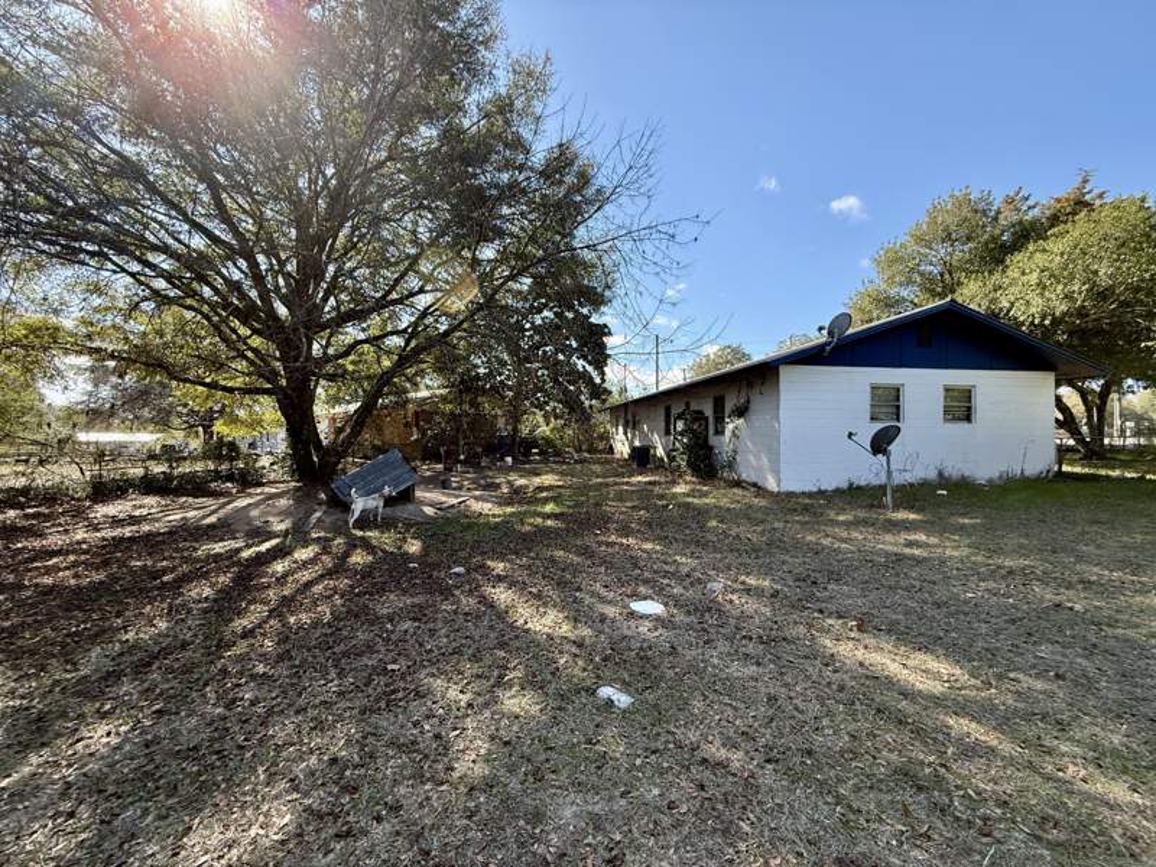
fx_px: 468
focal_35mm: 14
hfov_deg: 102.1
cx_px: 578
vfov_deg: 85.7
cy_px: 434
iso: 64
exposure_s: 1/658
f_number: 2.2
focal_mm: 2.22
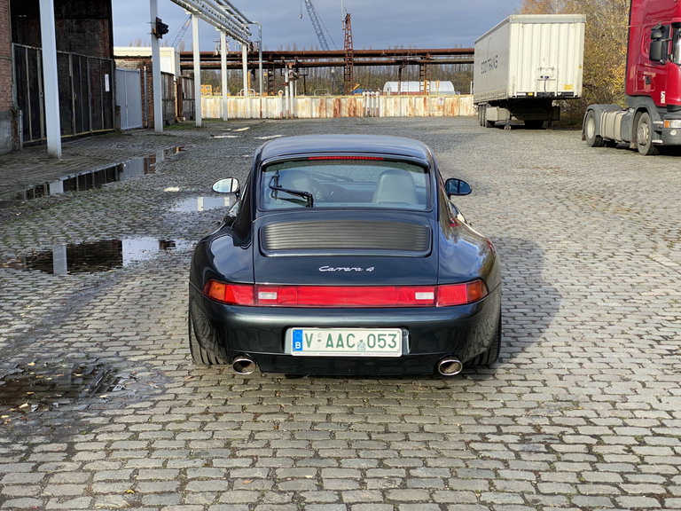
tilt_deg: -8.8
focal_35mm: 52
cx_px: 340
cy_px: 256
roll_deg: -0.6
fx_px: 1023
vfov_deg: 28.0
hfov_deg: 36.8
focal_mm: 6
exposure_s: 1/436
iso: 20
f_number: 2
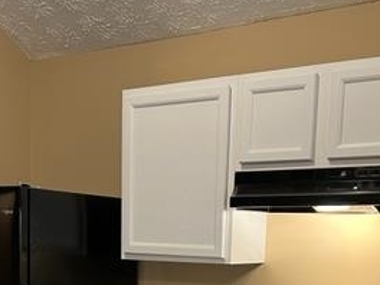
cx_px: 180
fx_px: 692
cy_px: 327
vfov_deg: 21.8
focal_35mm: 63
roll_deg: -1.7
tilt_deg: -7.9
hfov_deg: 30.7
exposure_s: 1/60
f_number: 1.5
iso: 200
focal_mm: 5.7
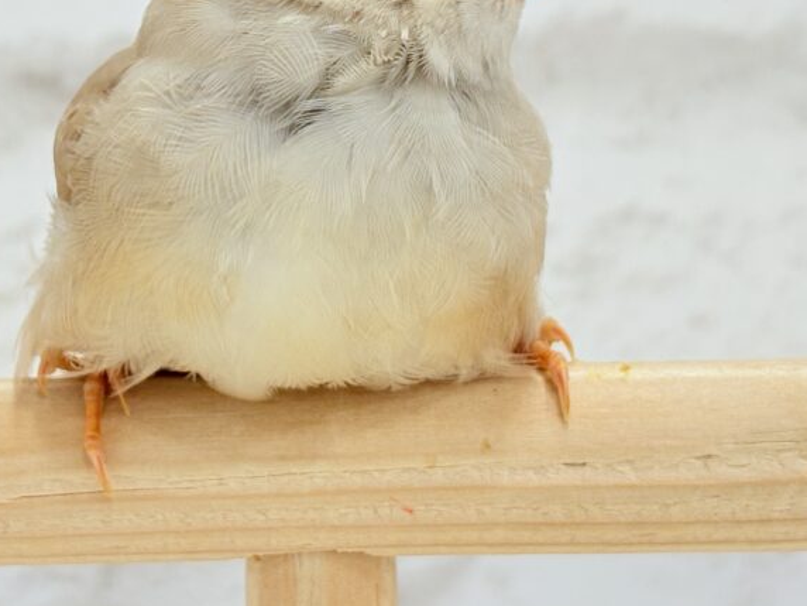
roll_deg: +0.7
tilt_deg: +1.1
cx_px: 333
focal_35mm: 109
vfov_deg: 13.5
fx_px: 2541
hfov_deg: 18.0
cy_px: 59
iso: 64
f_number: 1.6
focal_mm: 5.96
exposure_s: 1/100
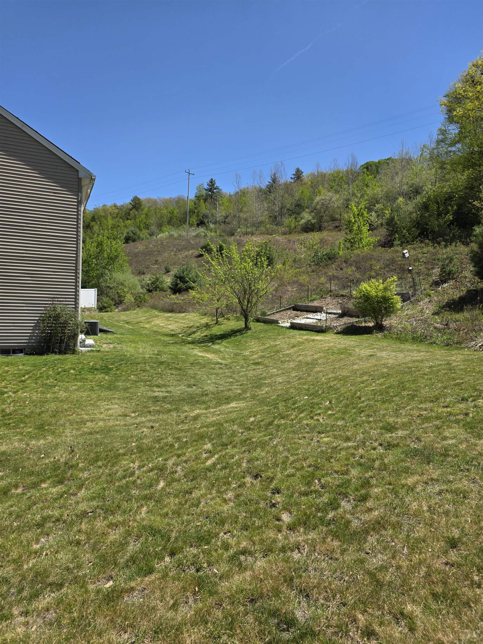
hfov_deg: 58.9
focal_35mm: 23
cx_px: 242
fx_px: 428
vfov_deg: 73.9
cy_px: 322
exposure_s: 1/6809
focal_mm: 6.25
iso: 80
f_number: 1.7
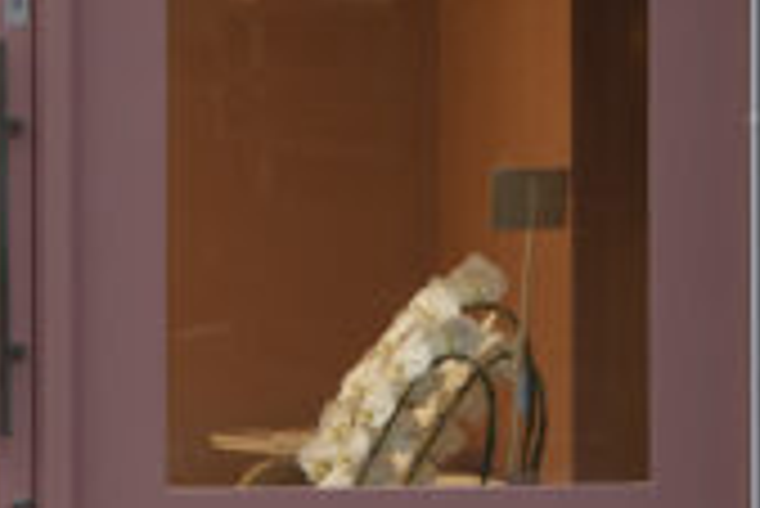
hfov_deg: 8.2
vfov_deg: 5.5
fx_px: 5240
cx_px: -184
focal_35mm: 248
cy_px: -4
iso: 2000
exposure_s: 1/100
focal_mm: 70
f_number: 5.6
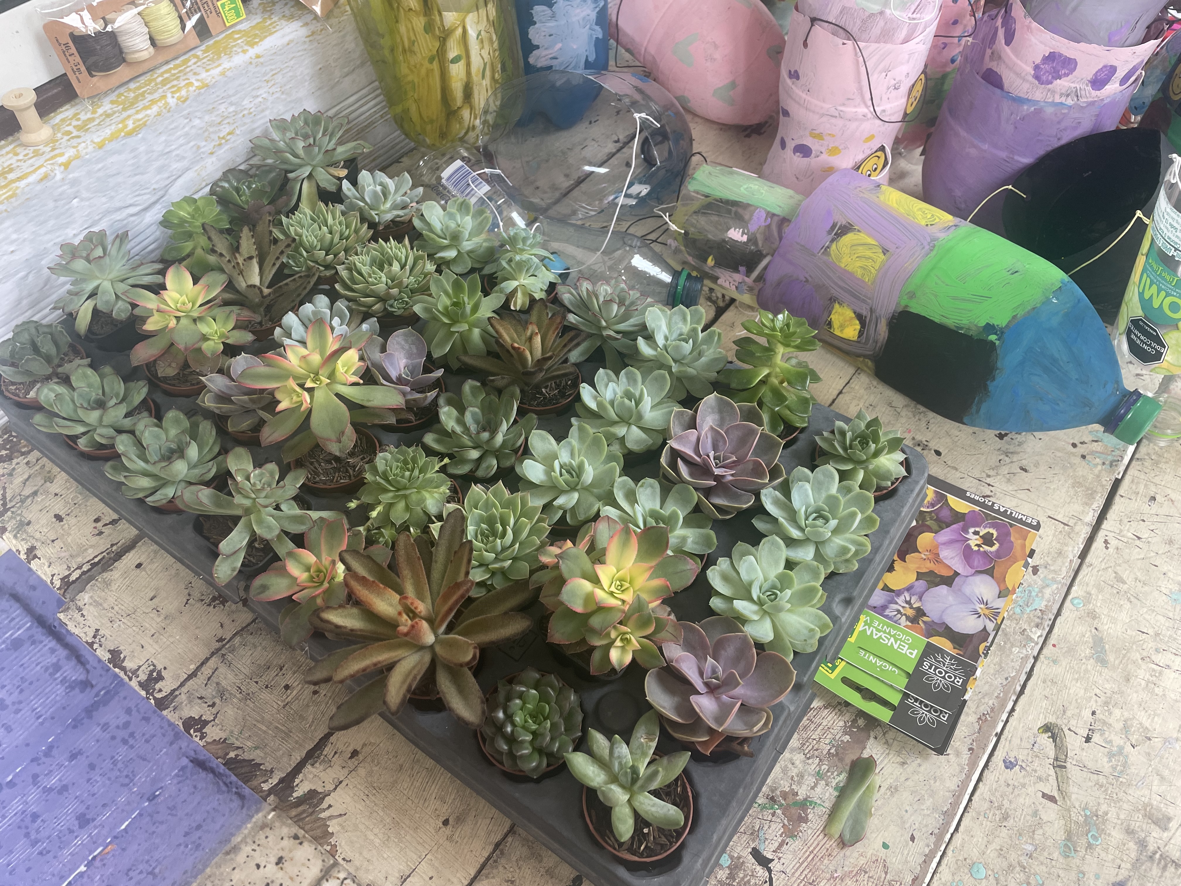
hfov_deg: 67.3
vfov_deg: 53.1
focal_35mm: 26
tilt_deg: -53.1
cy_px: 443
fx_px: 887
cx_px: 590
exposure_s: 1/121
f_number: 1.6
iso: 80
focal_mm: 4.2
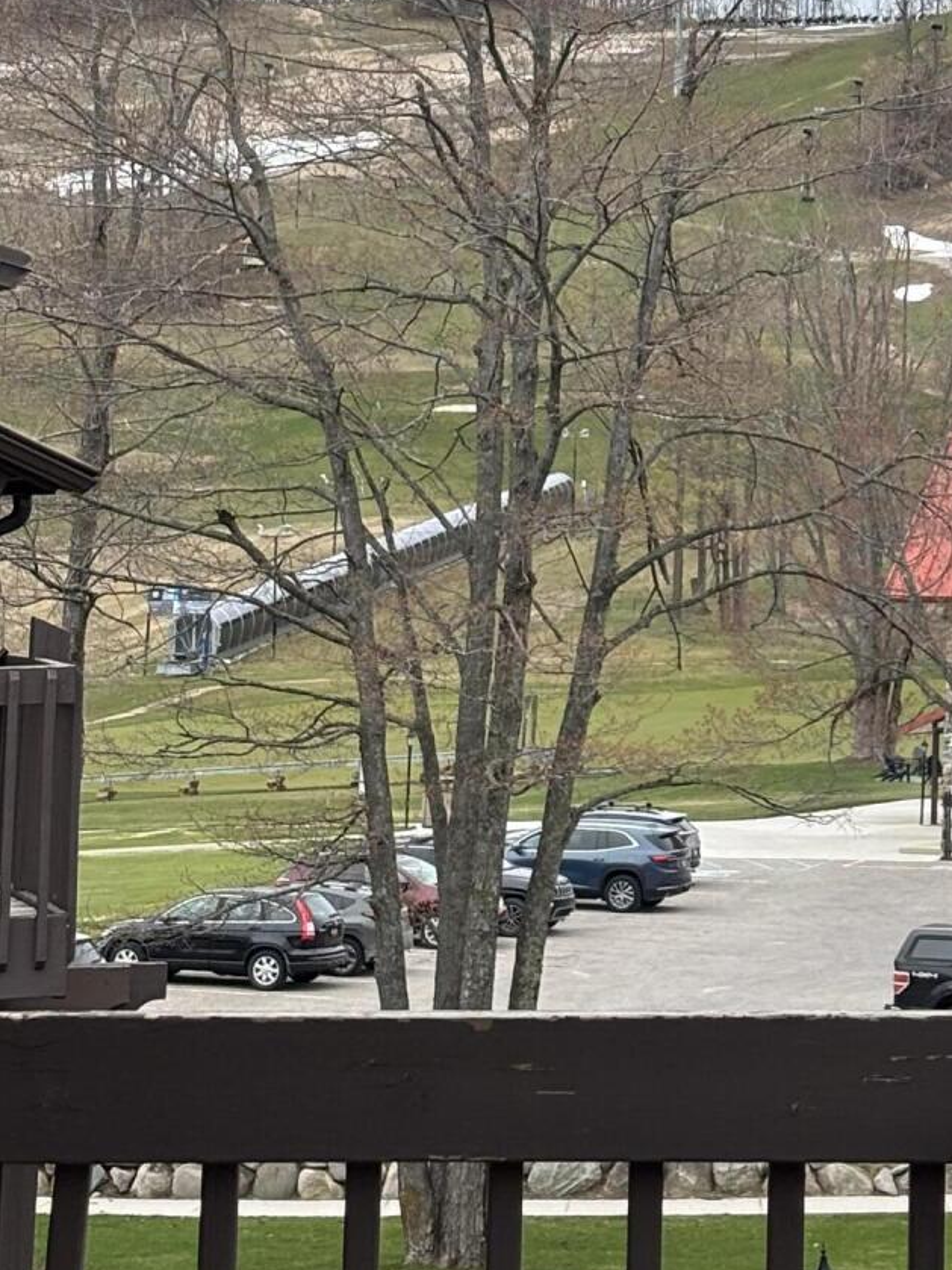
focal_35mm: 124
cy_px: -56
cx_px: 988
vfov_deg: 15.5
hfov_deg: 11.8
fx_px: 4548
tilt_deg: +8.1
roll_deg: -1.2
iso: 32
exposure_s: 1/3413
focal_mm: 5.96
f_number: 1.6
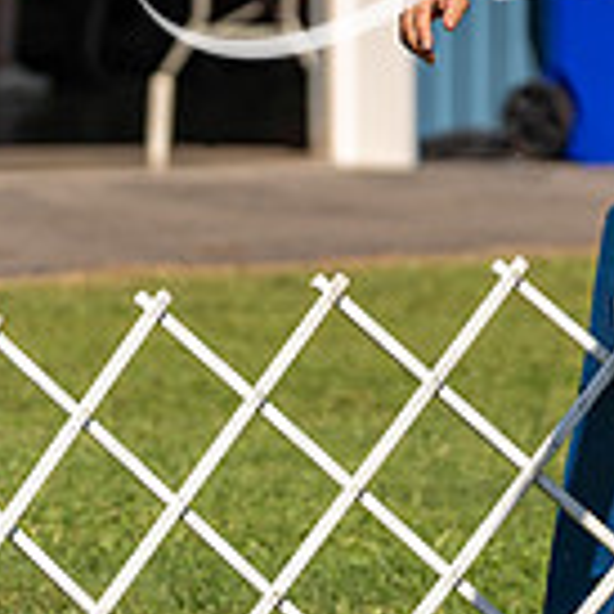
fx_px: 11178
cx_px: 881
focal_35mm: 557
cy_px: 152
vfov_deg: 3.1
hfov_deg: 3.1
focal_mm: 133
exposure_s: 1/2500
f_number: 3.2
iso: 100
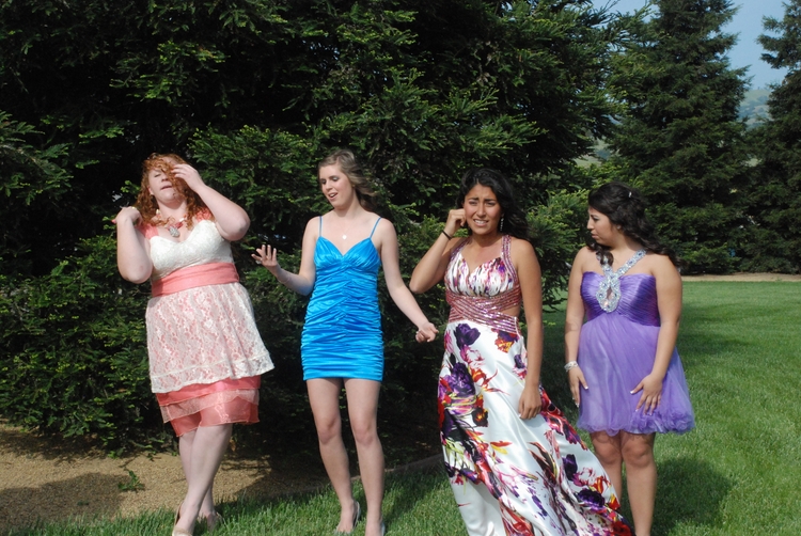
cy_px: 268
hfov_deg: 30.5
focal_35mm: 66
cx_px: 400
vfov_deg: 20.7
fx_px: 1470
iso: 1600
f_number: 14
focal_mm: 44
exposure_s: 1/800
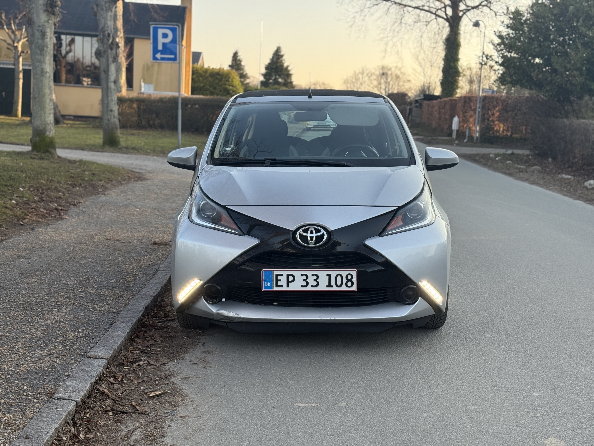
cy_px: 223
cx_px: 297
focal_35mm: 48
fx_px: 824
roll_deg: -3.4
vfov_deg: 30.3
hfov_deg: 39.7
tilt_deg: -5.8
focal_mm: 6.76
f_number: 1.78
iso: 100
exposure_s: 1/636
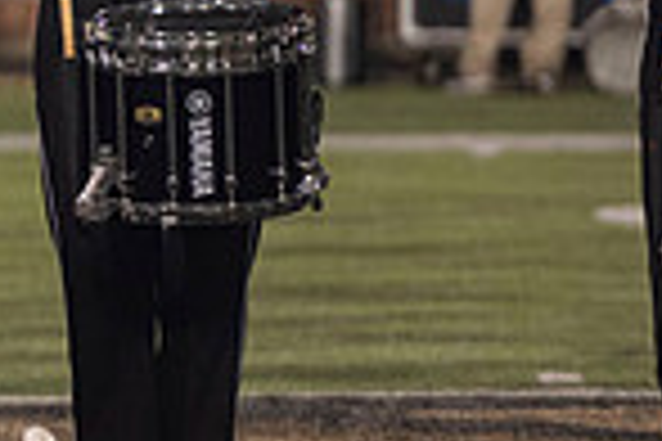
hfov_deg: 2.6
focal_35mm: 787
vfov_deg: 1.7
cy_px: -270
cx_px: -630
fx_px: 14471
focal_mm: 200
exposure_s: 1/500
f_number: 2.8
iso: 1000
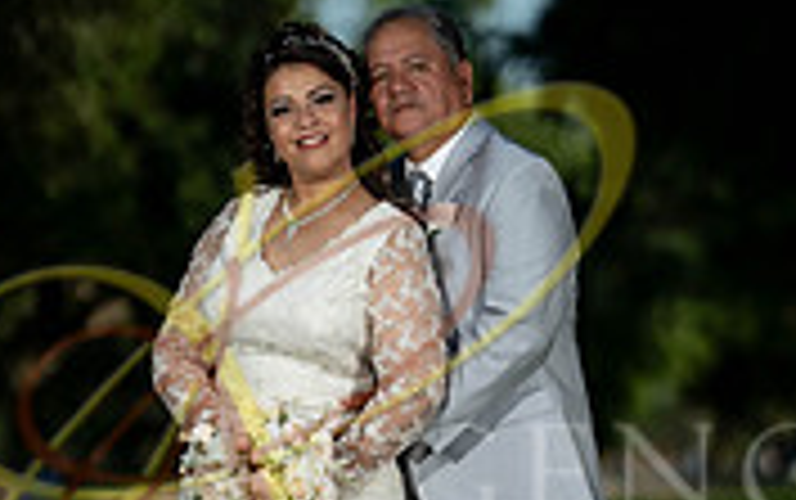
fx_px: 8425
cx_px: 427
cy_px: 419
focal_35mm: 388
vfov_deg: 3.4
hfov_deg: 5.4
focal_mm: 150
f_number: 2.8
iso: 320
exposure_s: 1/4000
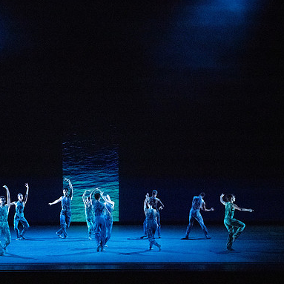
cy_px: 142
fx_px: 1337
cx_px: 87
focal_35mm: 144
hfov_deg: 12.1
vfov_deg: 12.1
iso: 25600
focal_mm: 112
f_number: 5.6
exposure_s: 1/400
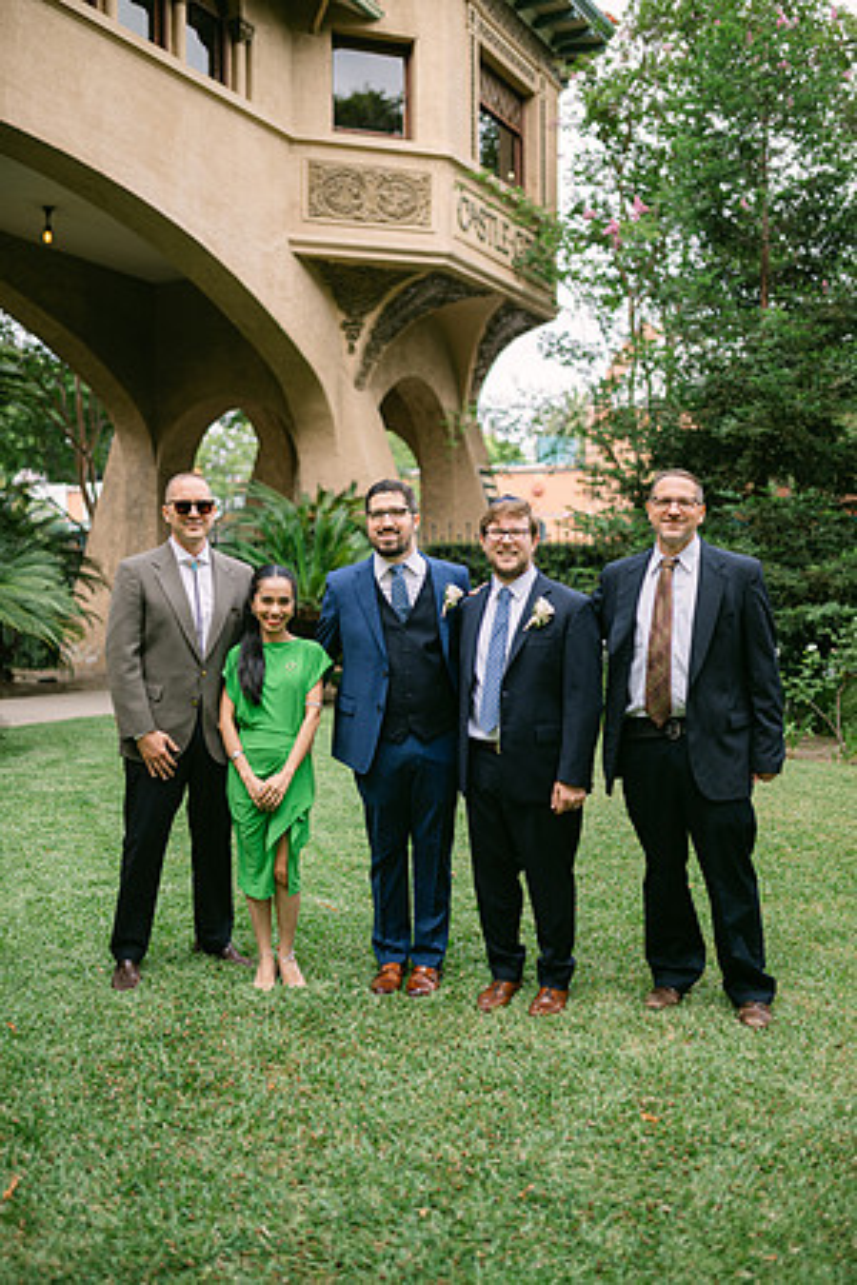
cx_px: 428
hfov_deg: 37.9
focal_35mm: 35
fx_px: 1250
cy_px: 642
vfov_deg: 54.4
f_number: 1.4
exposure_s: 1/2000
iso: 100
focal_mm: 35
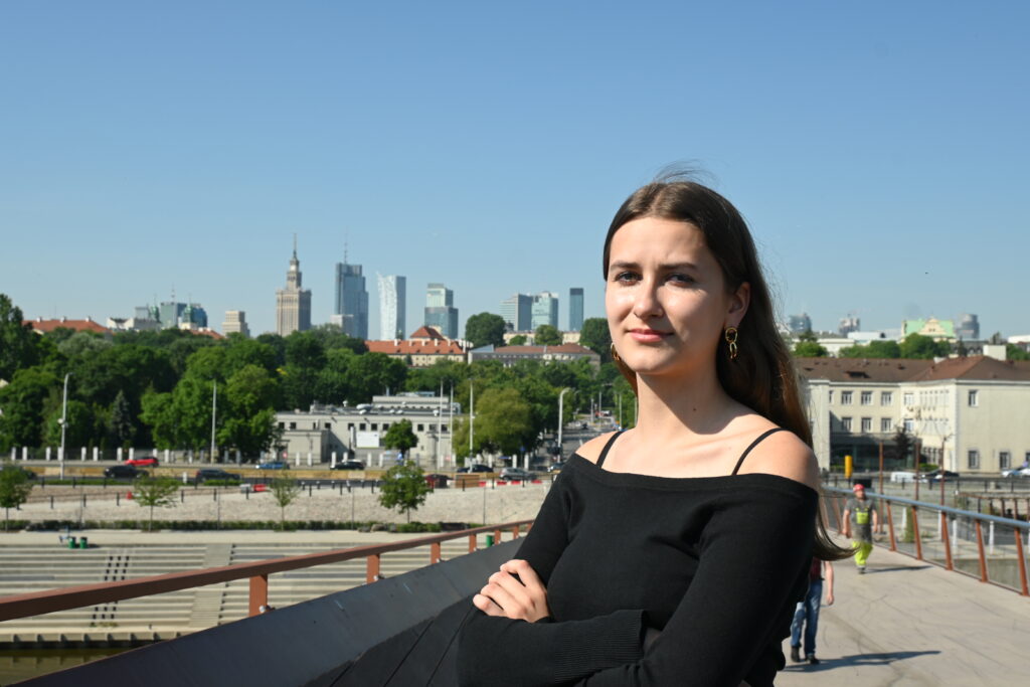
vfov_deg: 30.9
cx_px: 515
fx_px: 1245
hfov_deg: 45.0
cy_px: 344
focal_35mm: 44
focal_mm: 29
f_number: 7.1
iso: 100
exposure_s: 1/400
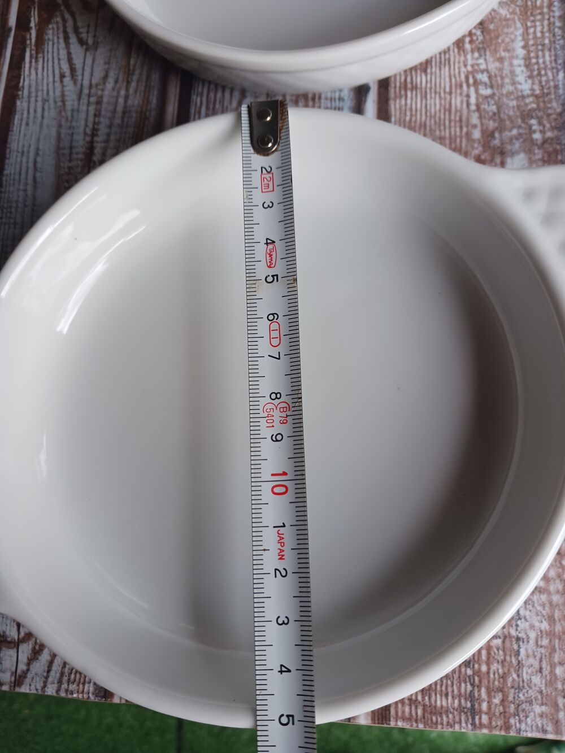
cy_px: 376
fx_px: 587
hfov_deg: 51.4
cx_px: 282
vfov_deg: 65.3
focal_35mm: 27
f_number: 1.8
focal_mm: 4
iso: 160
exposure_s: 1/50
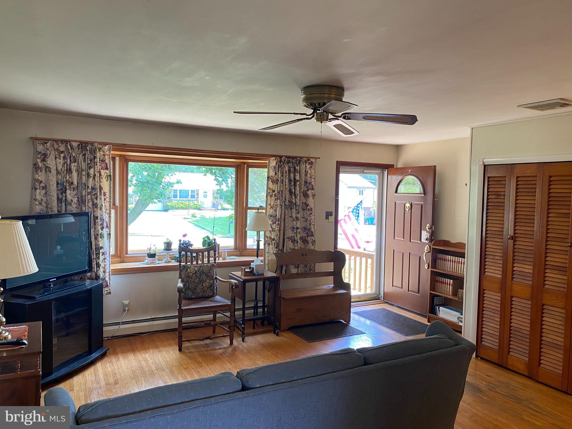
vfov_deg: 53.1
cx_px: 286
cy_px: 214
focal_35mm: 26
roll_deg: -1.8
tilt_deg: -2.8
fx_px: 430
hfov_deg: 67.3
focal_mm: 4.25
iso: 80
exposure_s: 1/60
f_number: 1.8
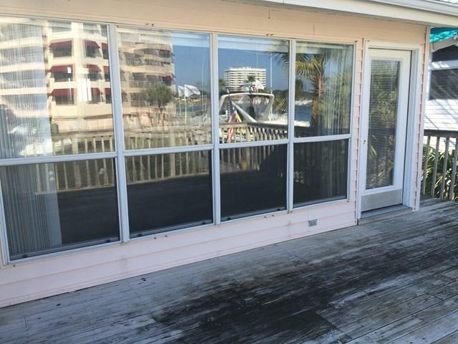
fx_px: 384
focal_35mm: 29
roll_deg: +0.5
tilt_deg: -11.1
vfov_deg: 48.2
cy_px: 172
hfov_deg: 61.7
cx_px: 229
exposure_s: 1/695
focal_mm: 4.15
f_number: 2.2
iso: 32
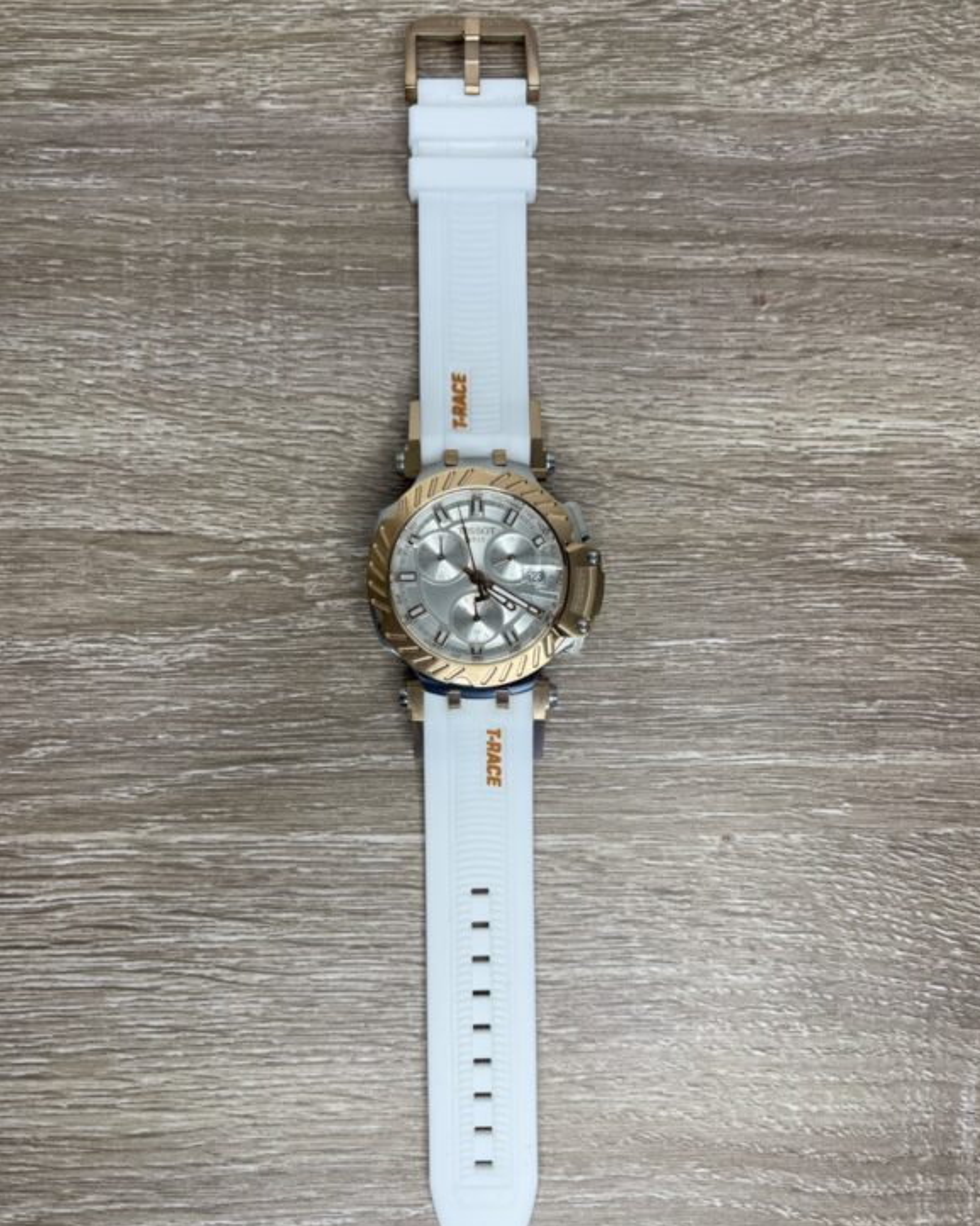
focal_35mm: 27
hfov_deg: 53.2
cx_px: 480
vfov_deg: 64.1
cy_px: 638
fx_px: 979
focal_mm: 5.1
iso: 32
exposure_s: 1/196
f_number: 1.6
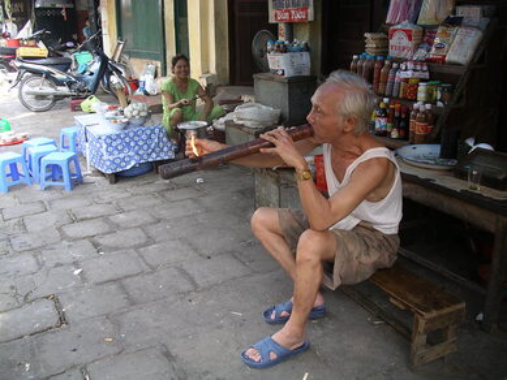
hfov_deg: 50.1
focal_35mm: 37
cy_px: 190
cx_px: 254
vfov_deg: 38.7
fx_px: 542
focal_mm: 7.8
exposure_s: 1/41
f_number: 2.8
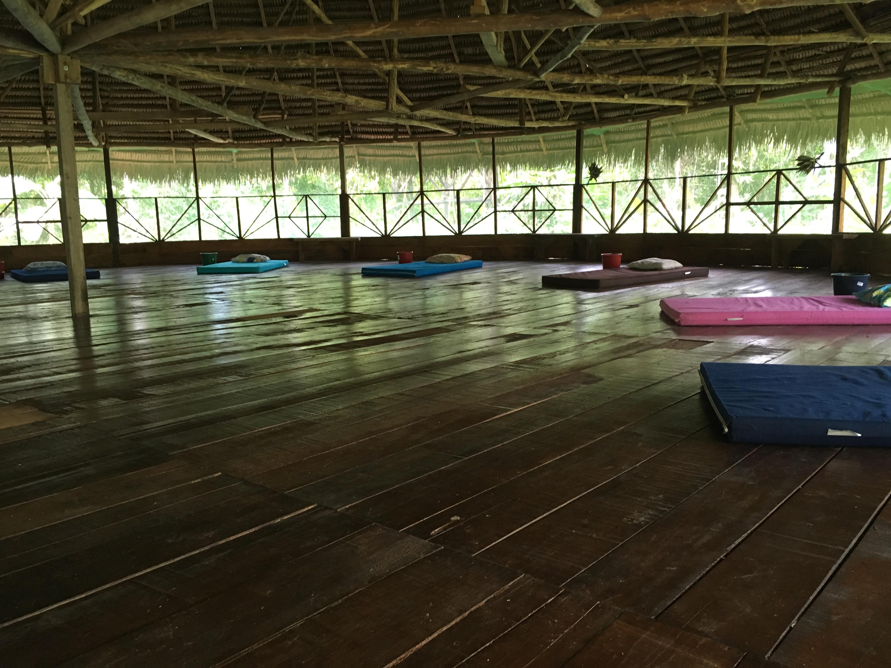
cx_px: 446
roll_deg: +1.8
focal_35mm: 29
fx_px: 746
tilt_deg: -9.5
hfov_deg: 61.7
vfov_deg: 48.2
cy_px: 334
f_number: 2.2
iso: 100
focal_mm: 4.15
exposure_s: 1/30
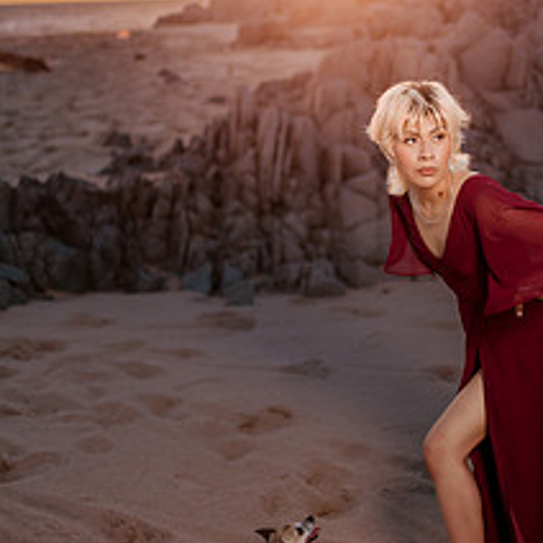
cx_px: 382
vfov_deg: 27.2
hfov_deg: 27.1
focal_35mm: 63
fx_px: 1118
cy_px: 207
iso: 50
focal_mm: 35
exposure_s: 1/1000
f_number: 1.4
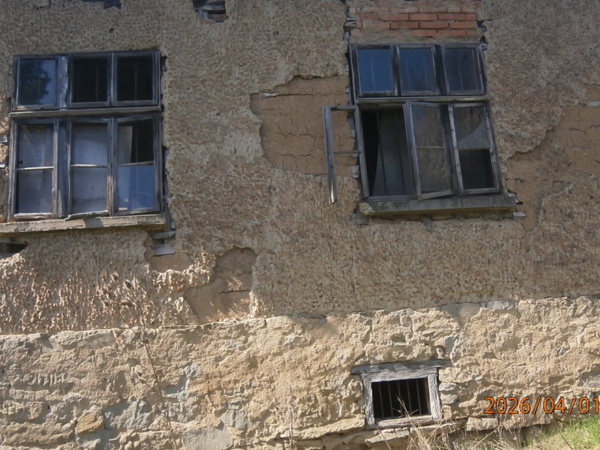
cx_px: 273
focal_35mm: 32
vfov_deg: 44.0
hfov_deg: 56.7
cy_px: 186
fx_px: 554
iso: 80
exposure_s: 1/500
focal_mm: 4.7
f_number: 2.8
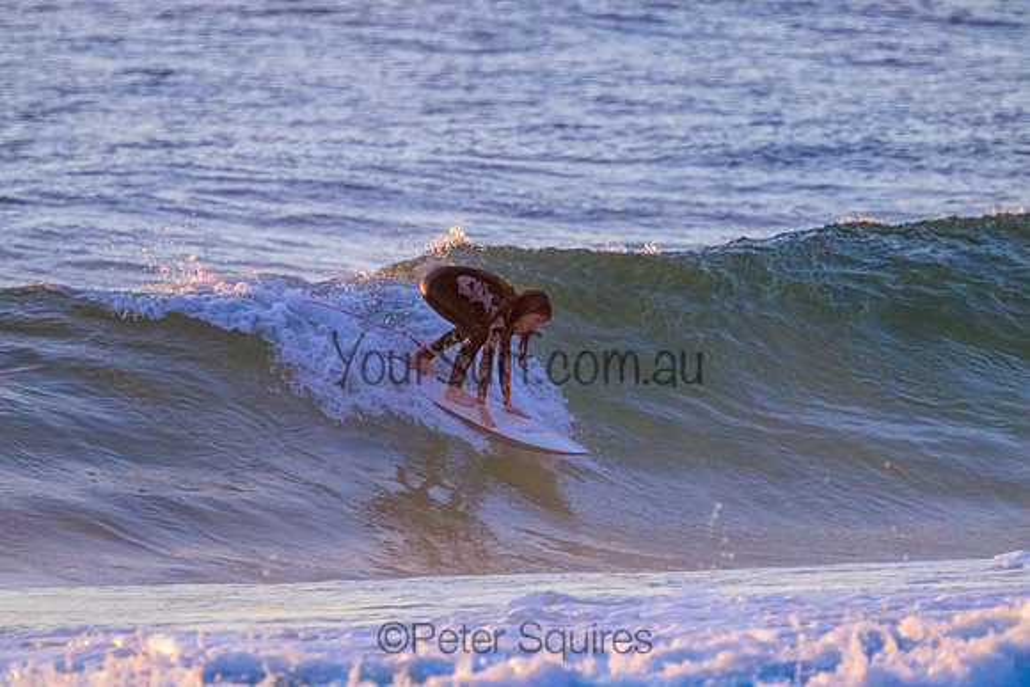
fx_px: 22893
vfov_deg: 1.7
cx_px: 515
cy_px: 344
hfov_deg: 2.6
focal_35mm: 800
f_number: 11
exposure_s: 1/1250
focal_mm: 800
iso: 5600
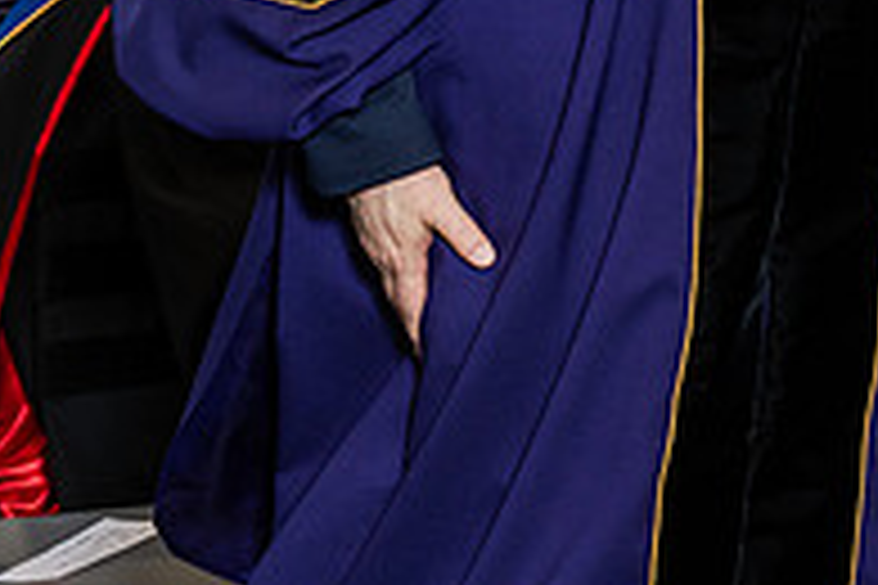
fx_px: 5072
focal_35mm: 208
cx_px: 905
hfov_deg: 9.8
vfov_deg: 6.5
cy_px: -277
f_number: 4.5
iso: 1250
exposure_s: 1/200
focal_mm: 70
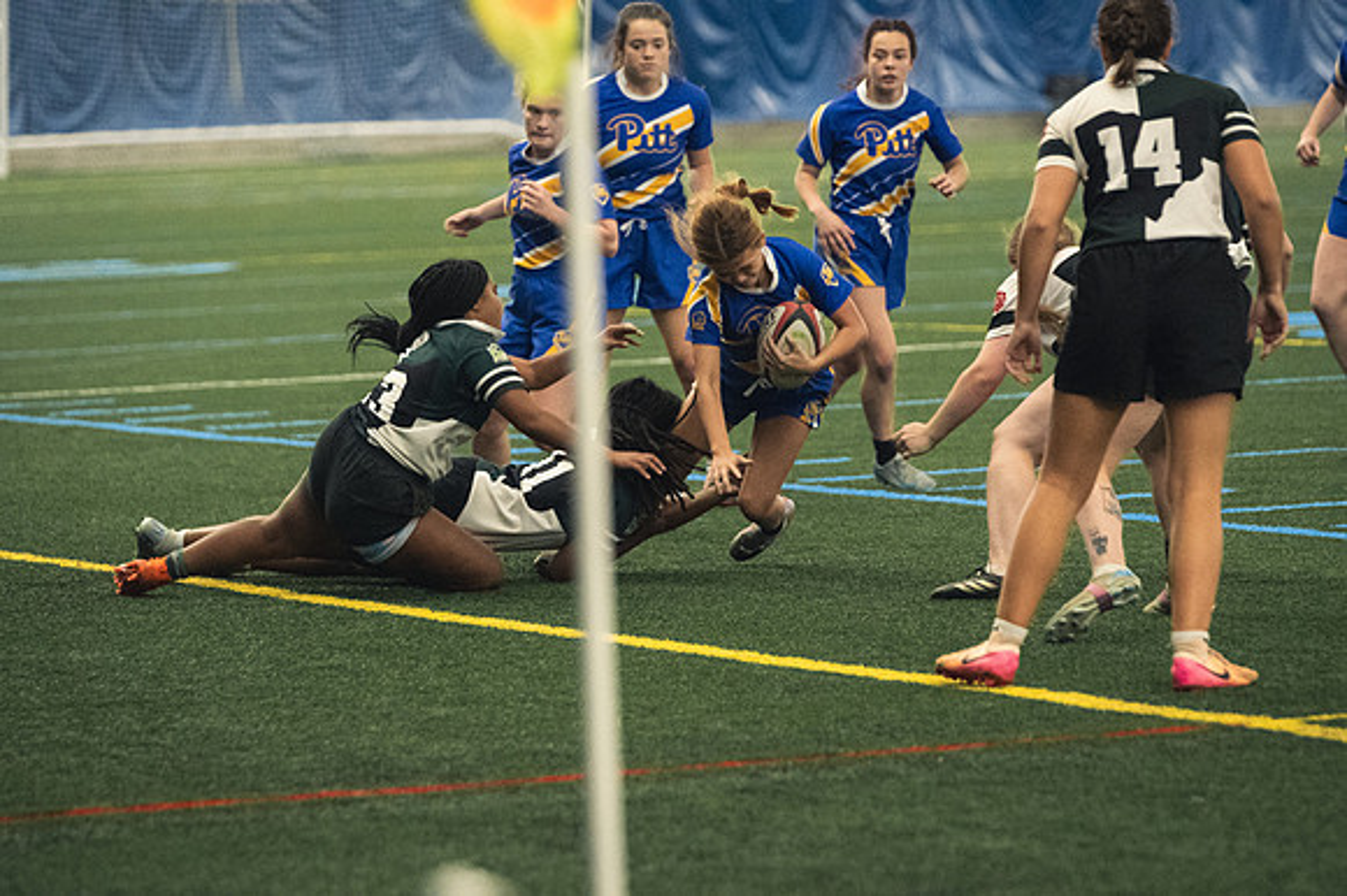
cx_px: 674
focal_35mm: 217
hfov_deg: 9.5
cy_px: 448
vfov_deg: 6.3
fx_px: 8114
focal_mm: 145
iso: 9000
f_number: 2.8
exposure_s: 1/500
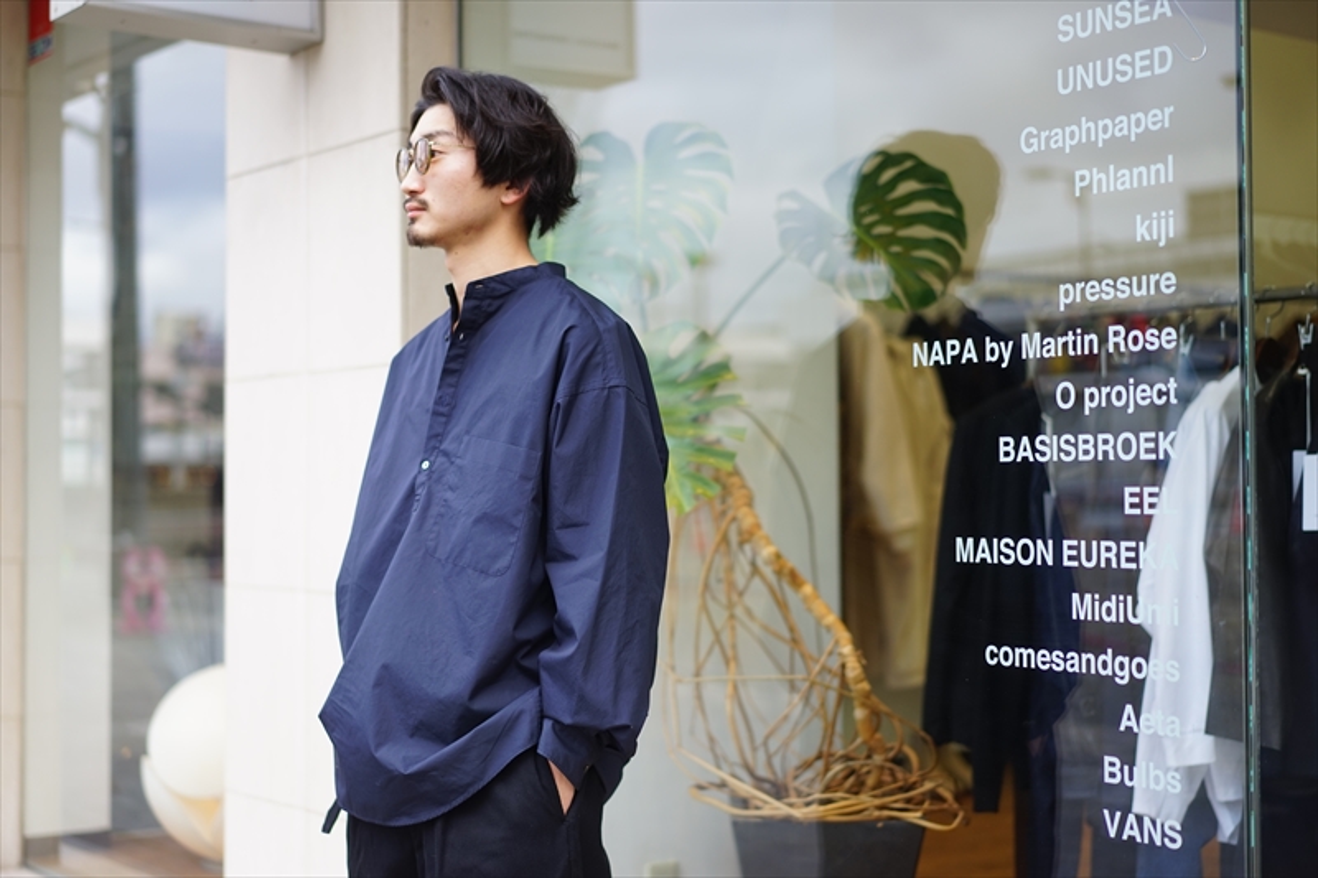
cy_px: 439
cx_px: 659
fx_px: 2013
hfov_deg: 36.3
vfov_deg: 24.6
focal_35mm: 55
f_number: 2
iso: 100
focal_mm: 55
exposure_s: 1/200
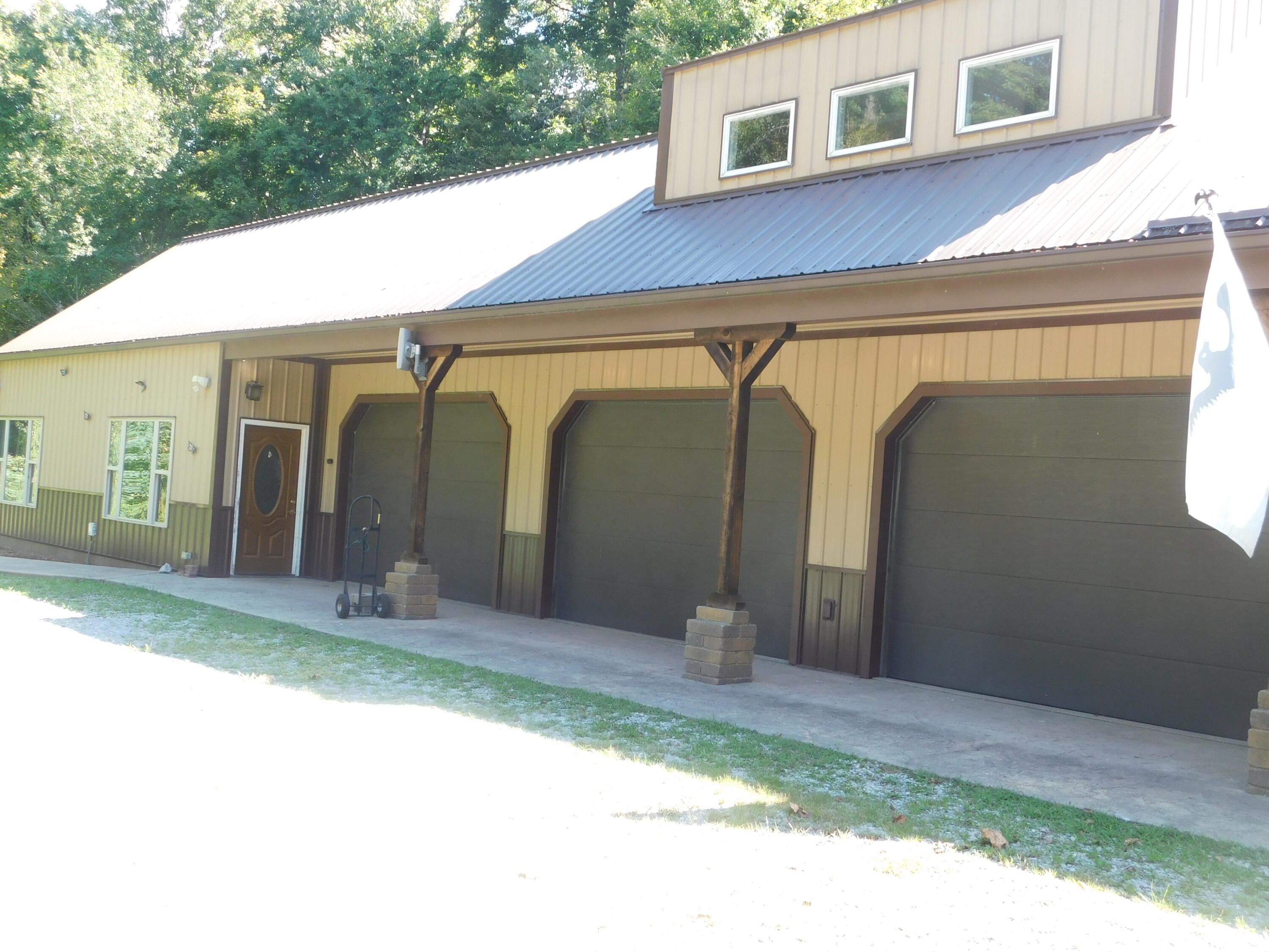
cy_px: 476
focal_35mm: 36
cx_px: 634
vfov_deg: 39.7
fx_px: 1320
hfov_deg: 51.4
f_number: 3.5
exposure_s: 1/100
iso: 125
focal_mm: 6.3
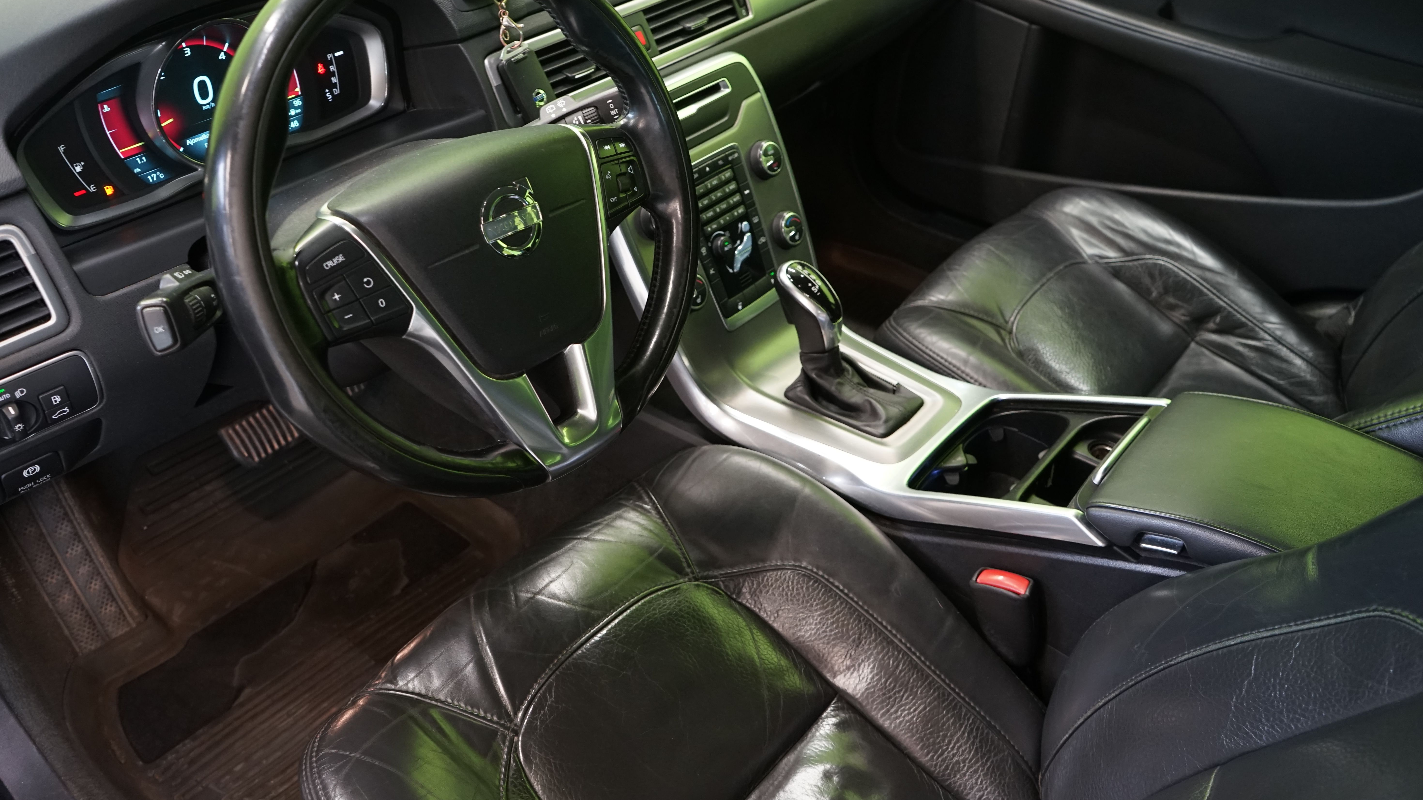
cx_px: 714
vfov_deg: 37.8
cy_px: 369
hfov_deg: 62.6
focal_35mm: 31
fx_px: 1170
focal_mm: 29
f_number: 5
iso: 1600
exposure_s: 1/20
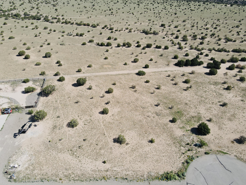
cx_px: 123
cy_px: 92
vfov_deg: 56.8
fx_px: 171
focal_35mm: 24
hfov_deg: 71.6
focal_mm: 4.5
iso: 100
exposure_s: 1/800
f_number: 2.8
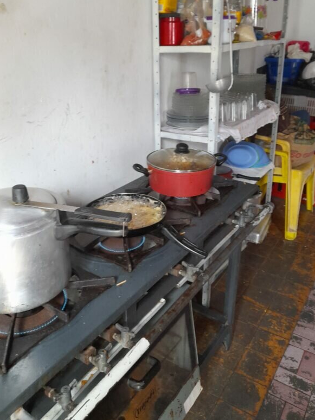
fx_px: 376
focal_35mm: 31
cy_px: 185
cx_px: 167
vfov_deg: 58.2
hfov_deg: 45.4
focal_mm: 4.6
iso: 250
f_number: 2
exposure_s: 1/60
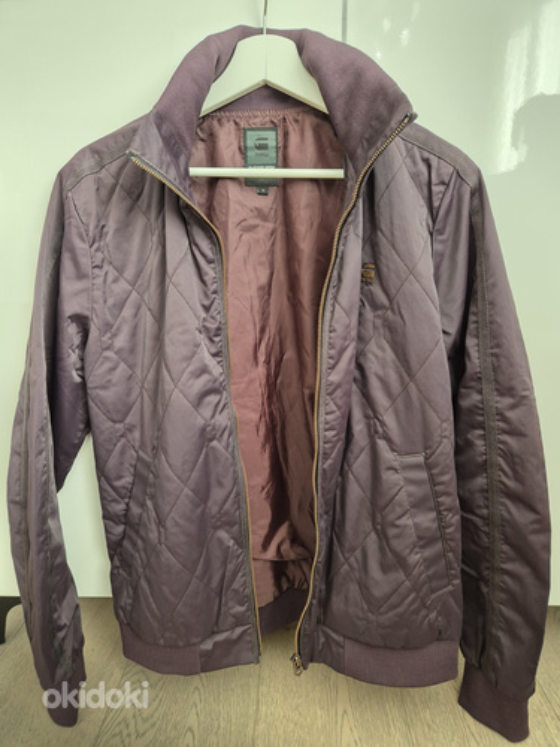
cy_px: 374
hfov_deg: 58.9
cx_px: 280
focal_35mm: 23
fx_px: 496
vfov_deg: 73.9
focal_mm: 5.4
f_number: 1.8
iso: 250
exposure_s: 1/100
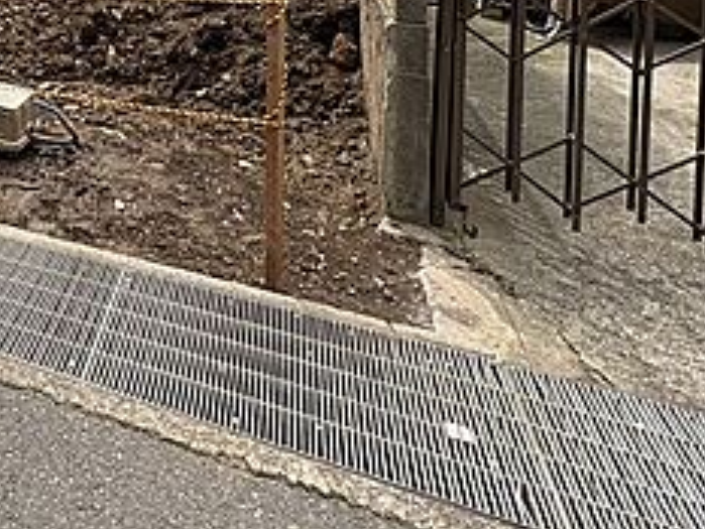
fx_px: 734
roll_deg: -0.2
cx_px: -64
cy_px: -91
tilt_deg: -3.1
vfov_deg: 33.2
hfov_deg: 41.4
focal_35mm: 36
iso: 40
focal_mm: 2.22
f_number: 2.2
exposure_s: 1/464
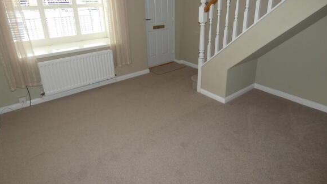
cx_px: 164
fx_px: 191
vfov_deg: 51.0
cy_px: 68
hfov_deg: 81.2
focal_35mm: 22
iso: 125
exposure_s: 1/60
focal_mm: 3.6
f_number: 2.8
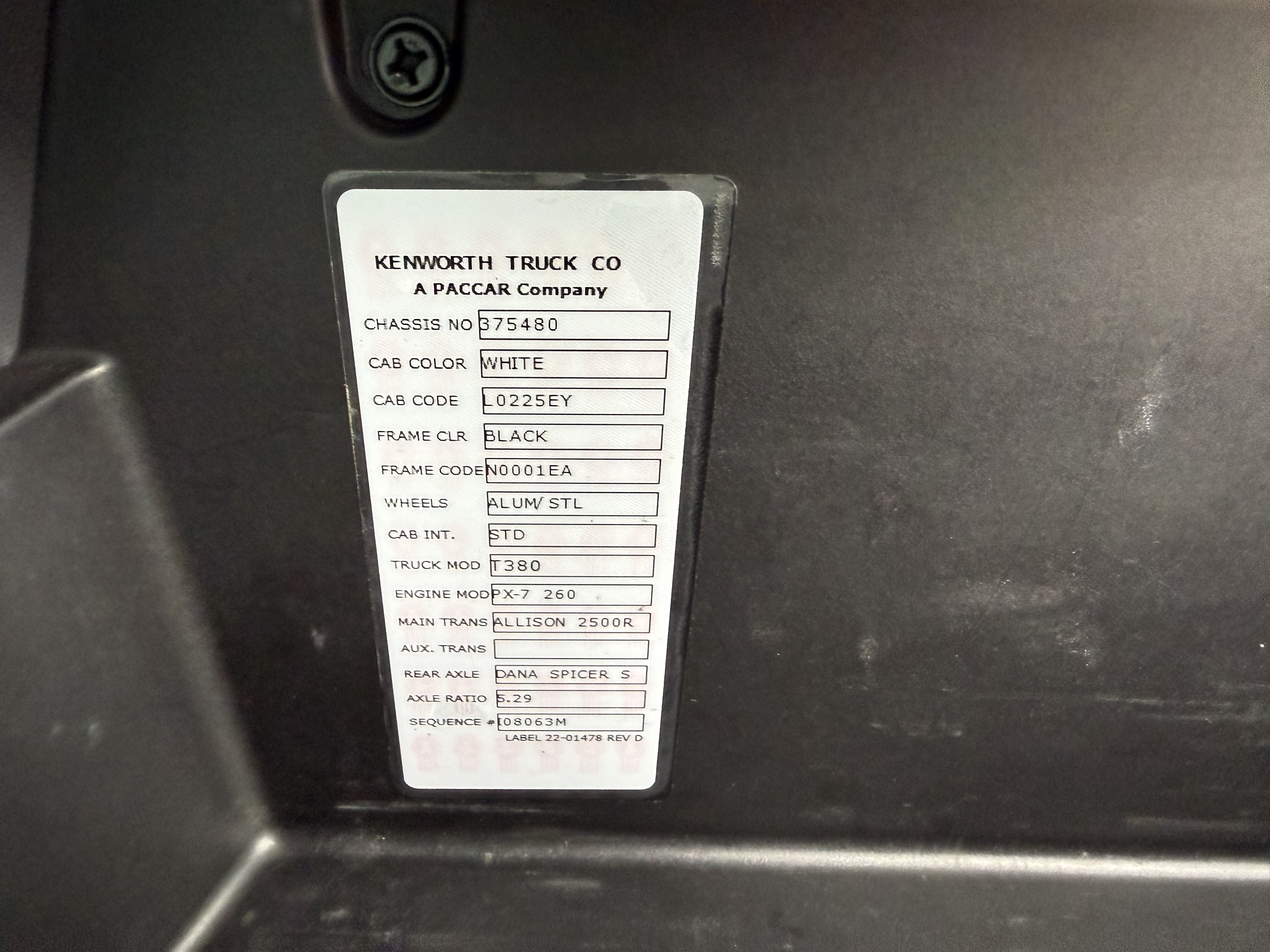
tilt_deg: -35.7
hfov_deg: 71.6
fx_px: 881
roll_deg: -0.2
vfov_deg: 56.8
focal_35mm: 24
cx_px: 635
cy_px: 476
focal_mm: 2.22
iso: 320
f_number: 2.2
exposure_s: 1/65
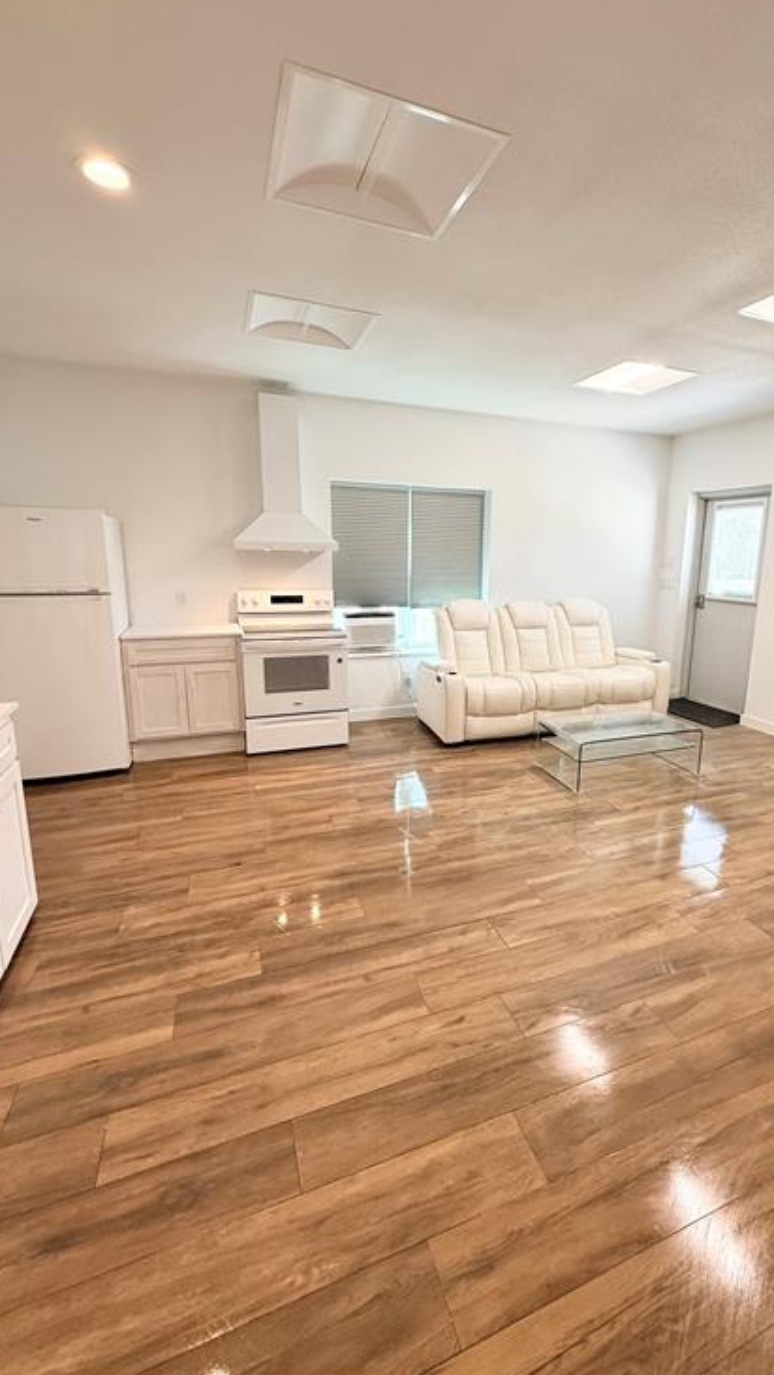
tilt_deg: -9.9
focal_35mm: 16
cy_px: 665
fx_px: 584
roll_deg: -0.3
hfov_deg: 66.6
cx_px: 457
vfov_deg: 99.3
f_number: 2.2
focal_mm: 2.22
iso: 160
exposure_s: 1/120
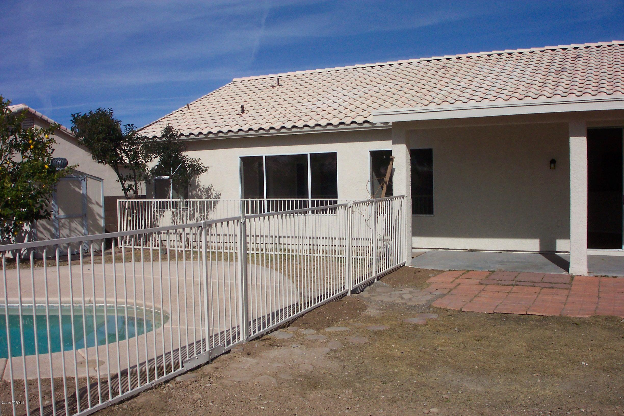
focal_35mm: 35
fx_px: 607
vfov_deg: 37.9
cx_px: 312
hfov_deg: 54.4
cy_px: 208
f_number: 9.5
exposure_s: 1/700
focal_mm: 7.5
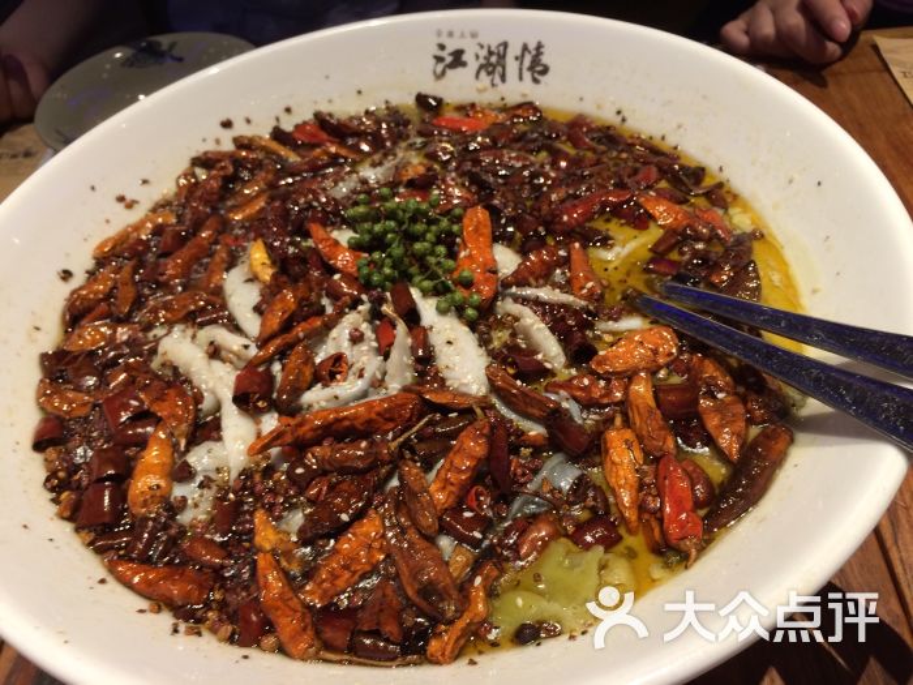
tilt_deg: -47.3
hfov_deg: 61.7
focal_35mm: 29
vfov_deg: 48.2
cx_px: 456
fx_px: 765
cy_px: 342
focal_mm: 4.15
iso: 64
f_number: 2.2
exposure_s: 1/30
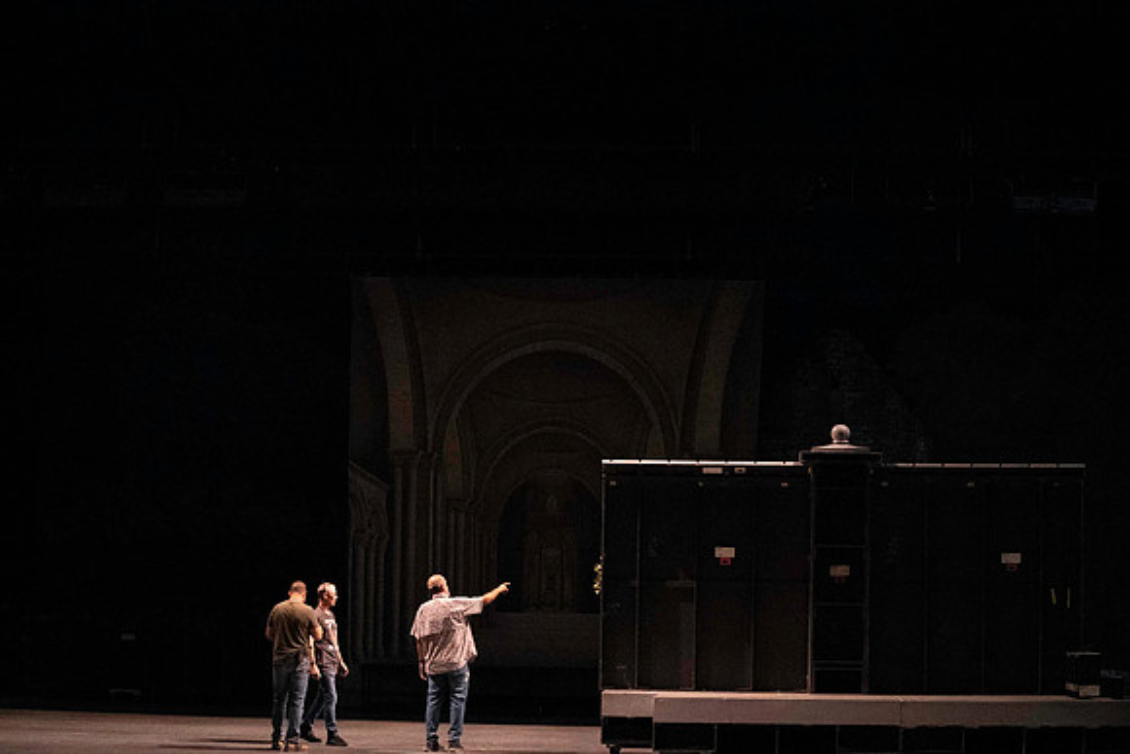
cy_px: 377
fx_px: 2198
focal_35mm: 70
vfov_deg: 19.5
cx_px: 565
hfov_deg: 28.8
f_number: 5
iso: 25600
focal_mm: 70
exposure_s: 1/320
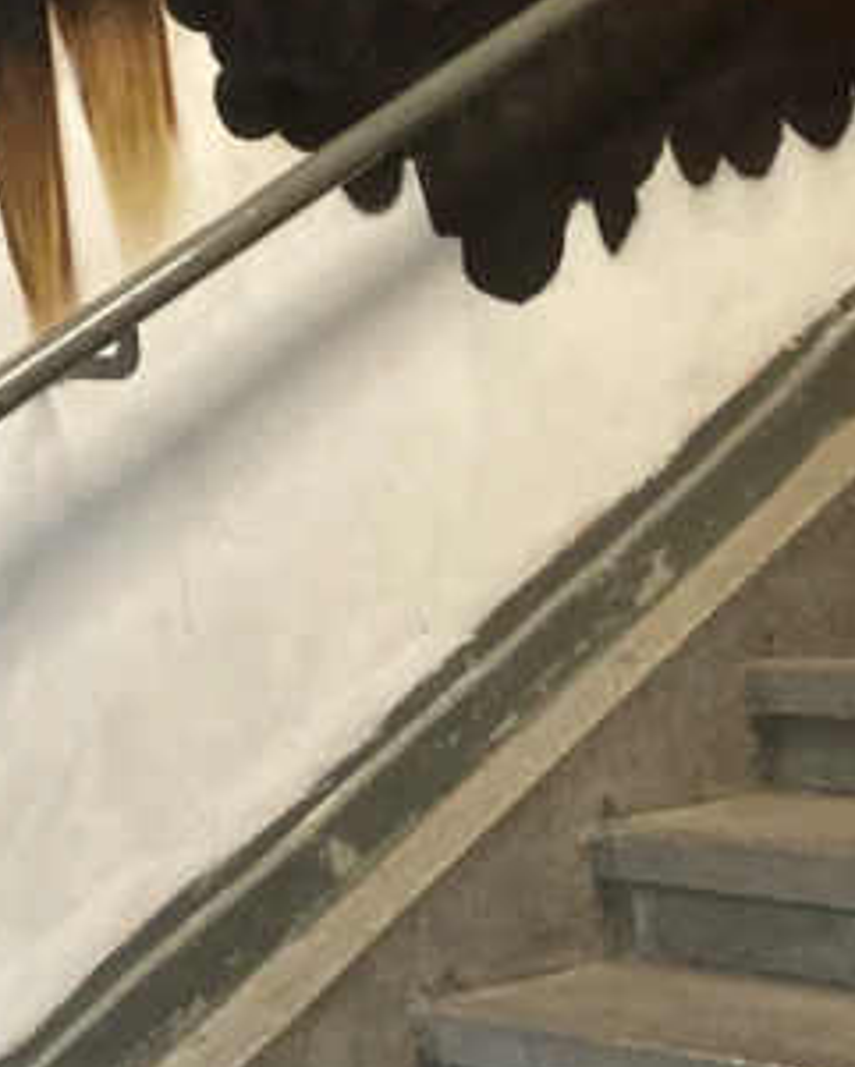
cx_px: -475
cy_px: -245
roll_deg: +2.0
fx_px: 2940
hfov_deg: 15.2
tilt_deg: +14.4
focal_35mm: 93
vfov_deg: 19.3
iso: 160
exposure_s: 1/50
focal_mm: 3.99
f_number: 1.8
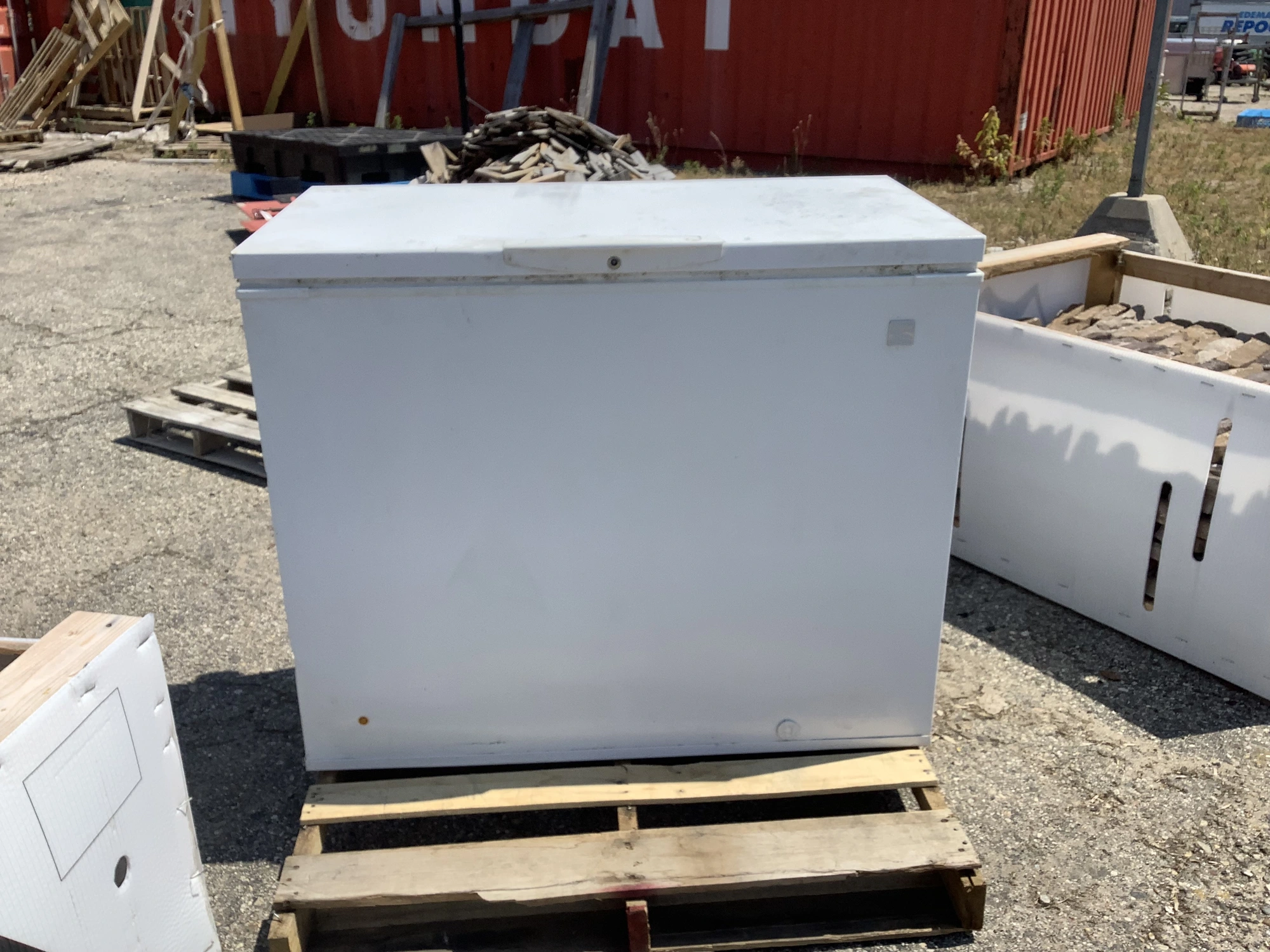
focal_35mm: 31
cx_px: 635
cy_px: 476
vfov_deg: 45.4
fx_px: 1137
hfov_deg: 58.4
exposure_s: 1/2146
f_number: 2.4
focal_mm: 3.3
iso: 25
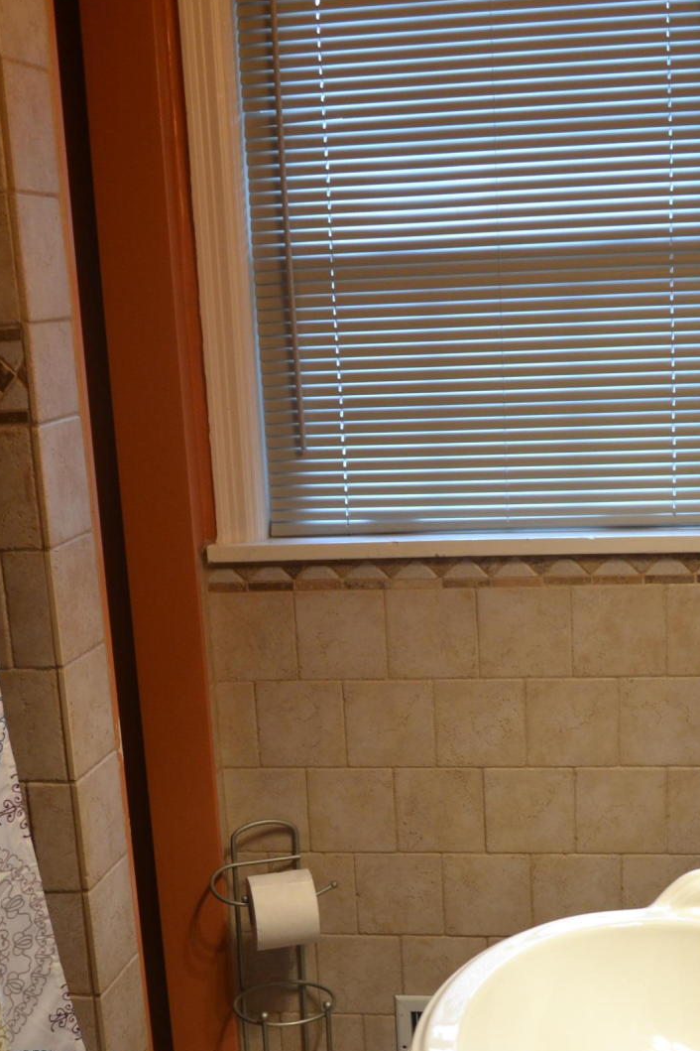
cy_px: 756
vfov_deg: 38.1
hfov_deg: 26.5
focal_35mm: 51
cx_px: 386
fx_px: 1487
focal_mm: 18
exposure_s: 1/15
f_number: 3.5
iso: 400
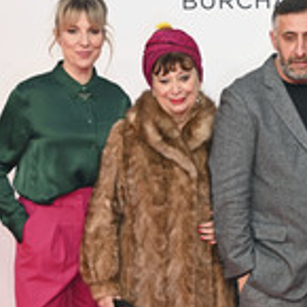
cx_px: 393
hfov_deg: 12.1
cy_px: 220
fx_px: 1405
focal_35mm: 140
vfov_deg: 12.4
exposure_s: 1/125
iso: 640
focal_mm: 53
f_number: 5
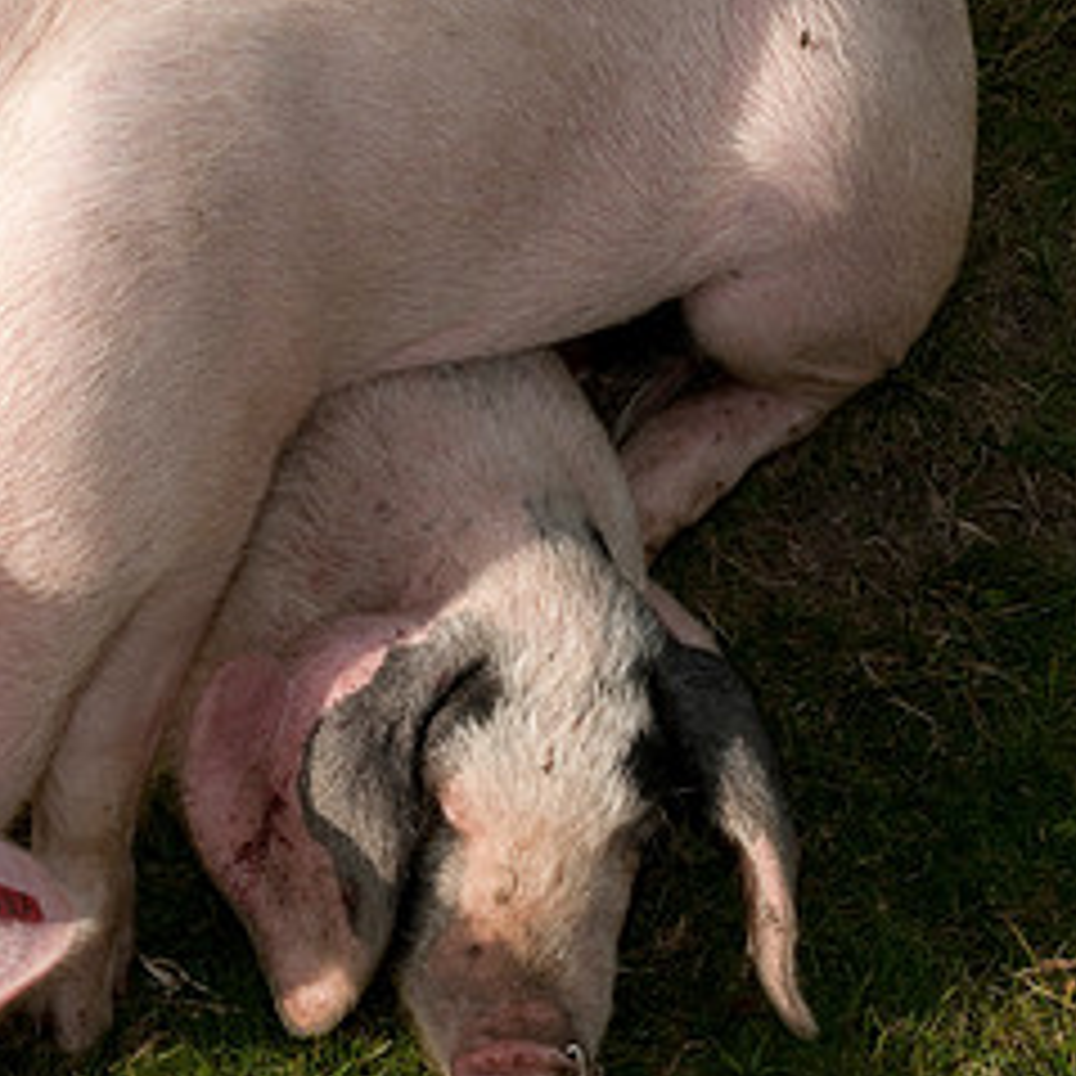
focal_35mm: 108
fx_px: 3799
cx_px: 221
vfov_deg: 16.1
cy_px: 484
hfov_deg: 16.0
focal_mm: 35
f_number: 13
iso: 200
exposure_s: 1/250
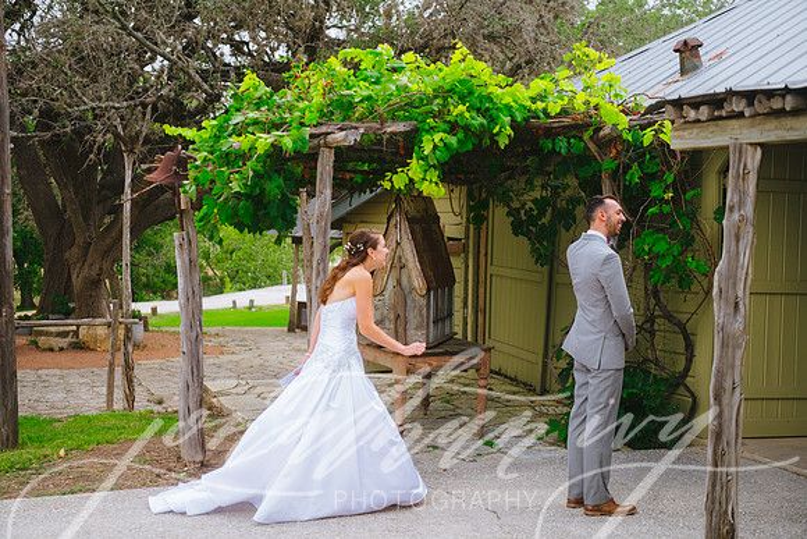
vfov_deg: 27.0
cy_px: 270
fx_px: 1121
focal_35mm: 50
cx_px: 404
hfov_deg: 39.6
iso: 200
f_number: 2.8
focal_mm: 50
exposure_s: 1/400
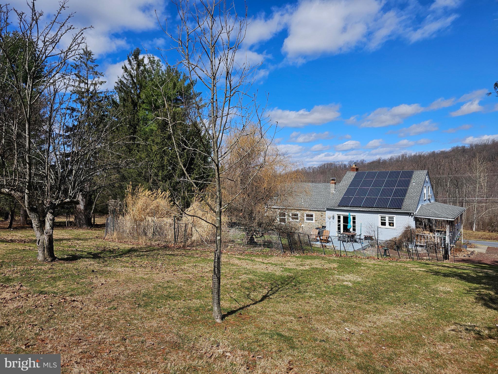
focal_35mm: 23
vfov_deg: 58.9
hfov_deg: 73.9
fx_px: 331
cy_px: 187
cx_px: 249
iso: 16
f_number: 1.7
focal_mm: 6.3
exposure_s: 1/1484
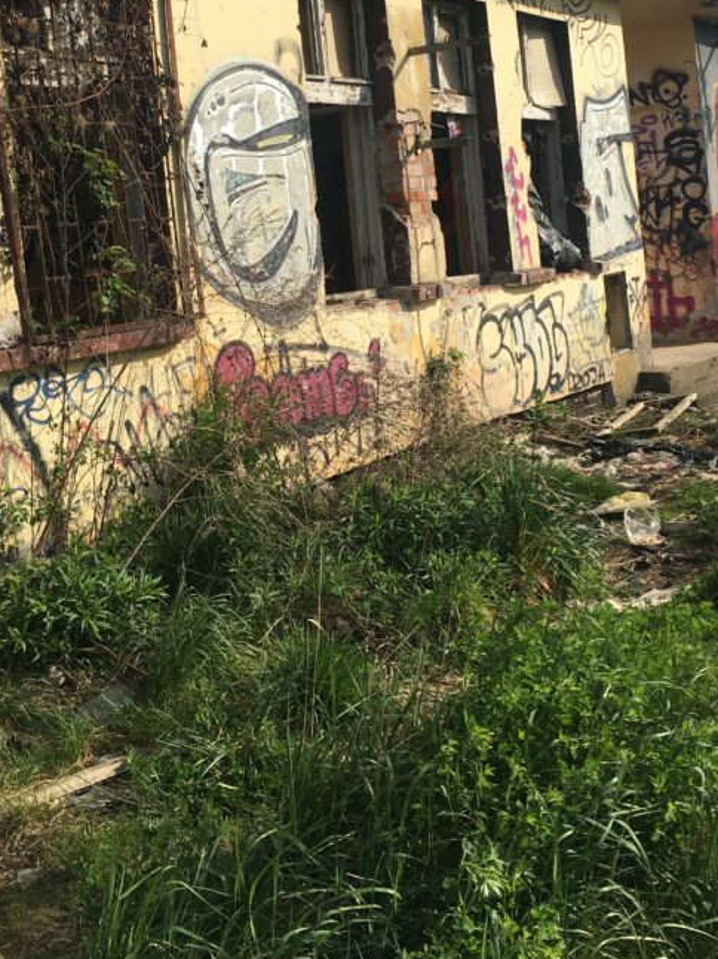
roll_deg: +5.5
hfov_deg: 31.5
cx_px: 338
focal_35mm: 46
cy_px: 239
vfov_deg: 40.1
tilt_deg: +2.5
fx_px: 1273
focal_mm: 4.15
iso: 25
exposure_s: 1/1603
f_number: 2.2
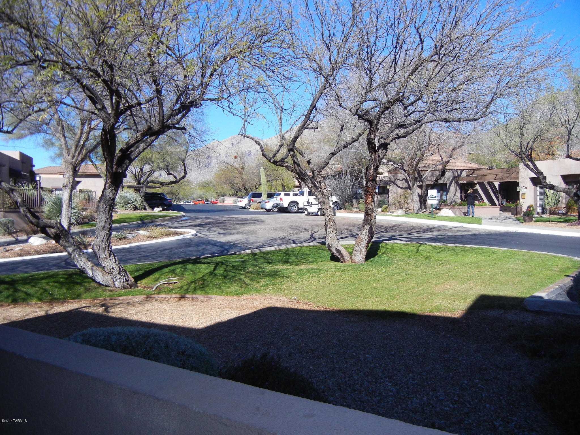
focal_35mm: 30
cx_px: 290
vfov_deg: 46.8
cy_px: 218
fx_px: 503
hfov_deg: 60.0
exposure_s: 1/278
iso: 160
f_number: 7
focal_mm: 5.4
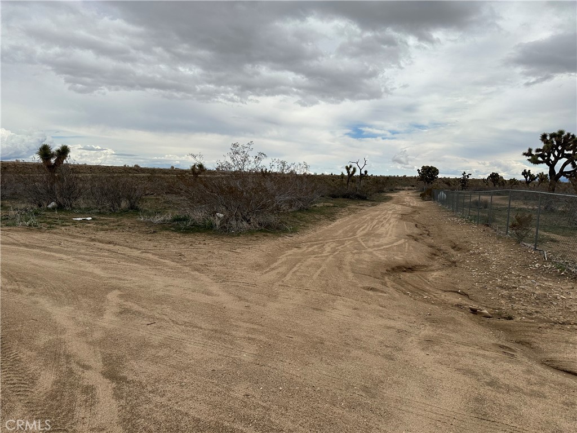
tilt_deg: -5.7
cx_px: 288
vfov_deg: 56.8
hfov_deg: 71.6
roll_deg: -1.9
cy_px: 216
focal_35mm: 24
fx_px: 400
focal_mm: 6.86
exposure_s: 1/7576
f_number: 1.78
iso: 80
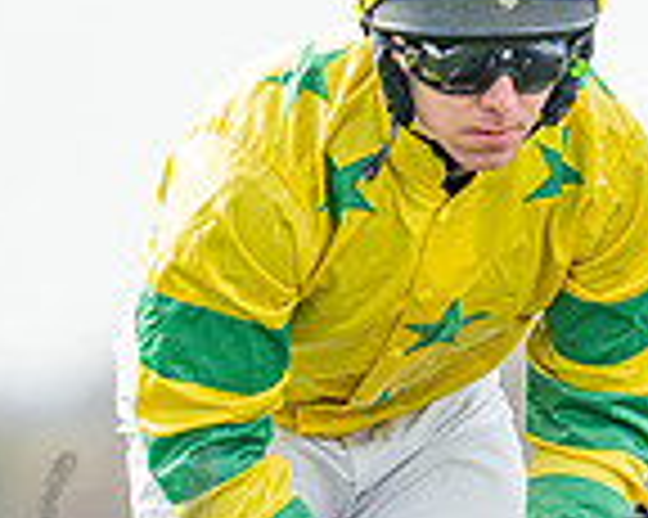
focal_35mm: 2024
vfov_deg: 0.8
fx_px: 38791
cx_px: 98
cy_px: 364
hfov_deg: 1.0
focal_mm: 400
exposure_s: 1/1600
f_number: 4.5
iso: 500
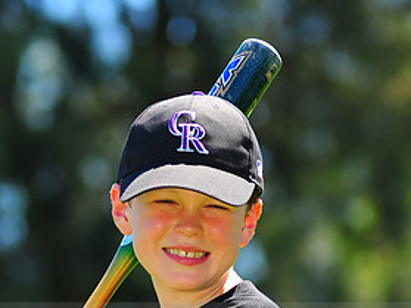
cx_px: 172
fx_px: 4272
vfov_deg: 4.1
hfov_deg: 5.5
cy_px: 323
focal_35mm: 360
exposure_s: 1/500
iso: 200
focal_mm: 180
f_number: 5
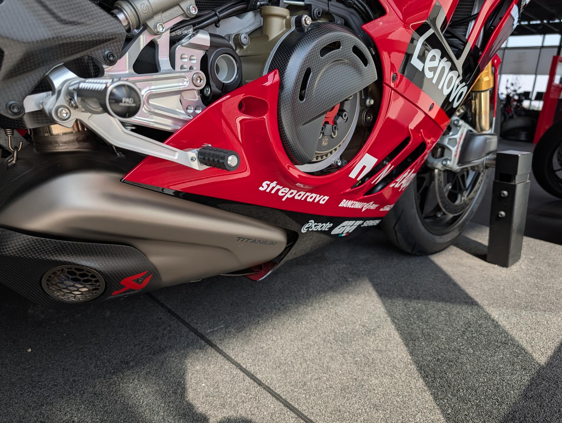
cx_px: 281
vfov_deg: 56.9
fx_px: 390
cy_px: 212
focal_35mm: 24
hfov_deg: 71.5
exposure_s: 1/337
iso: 19
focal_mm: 6.9
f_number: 1.68
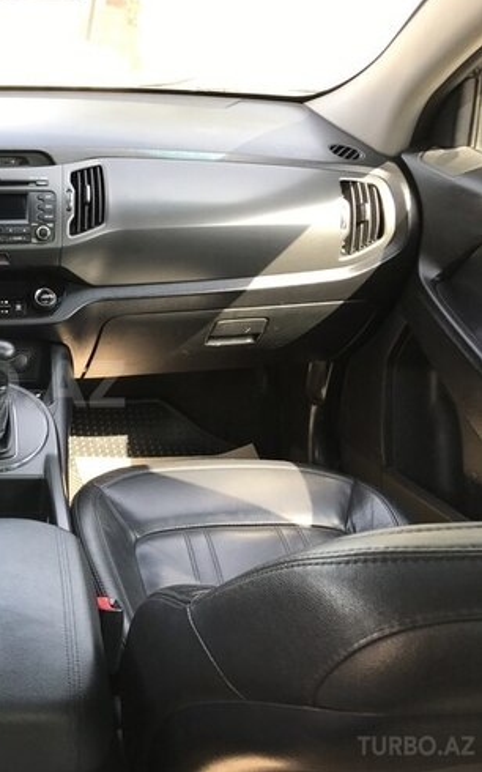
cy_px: 384
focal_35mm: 40
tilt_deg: -28.4
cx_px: -36
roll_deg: +4.6
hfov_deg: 29.2
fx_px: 841
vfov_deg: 49.3
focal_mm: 3.99
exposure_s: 1/106
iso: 20
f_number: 1.8
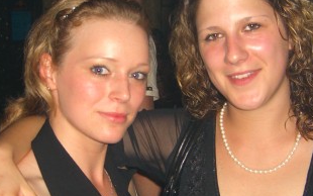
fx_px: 666
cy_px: 112
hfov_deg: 26.5
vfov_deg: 16.7
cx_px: 144
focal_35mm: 78
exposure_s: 1/60
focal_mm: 7.9
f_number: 2.8
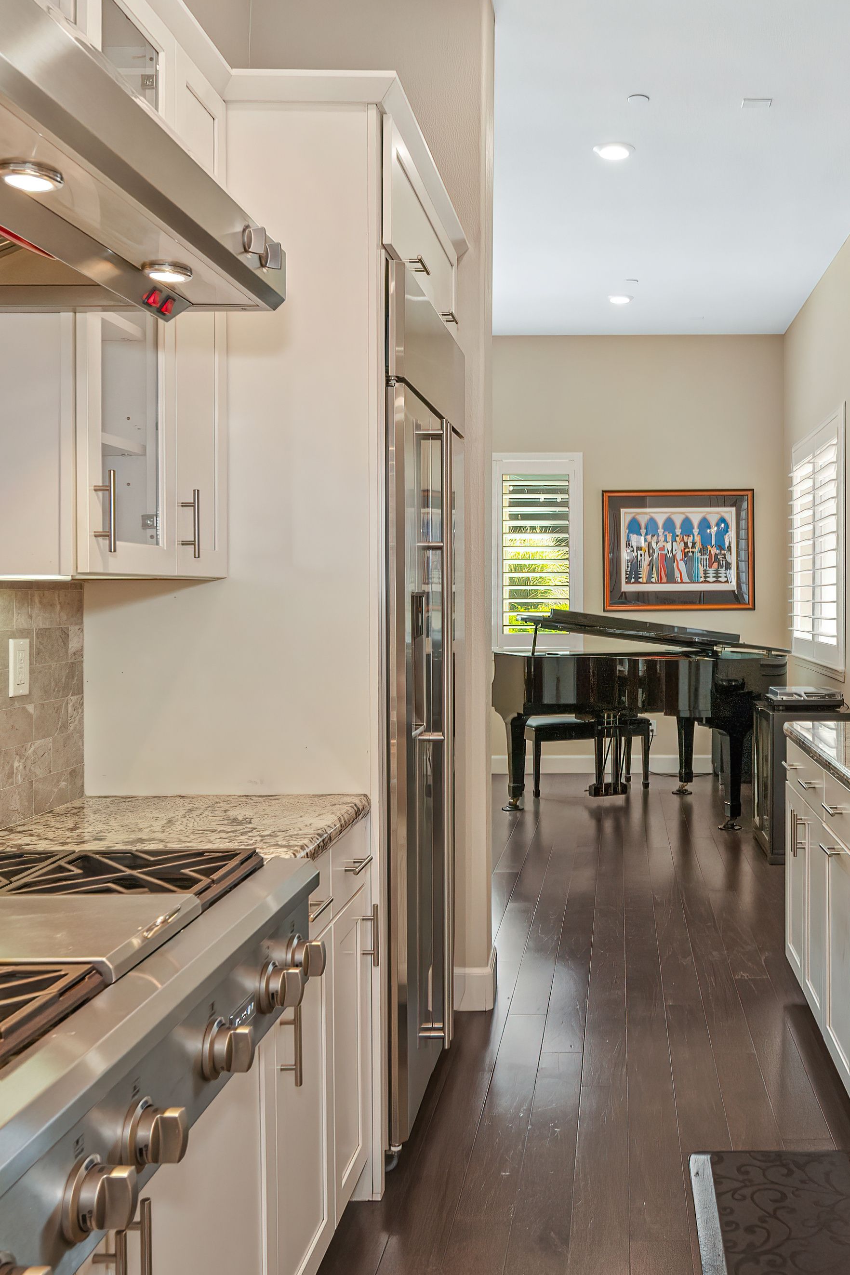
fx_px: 1133
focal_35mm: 32
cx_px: 632
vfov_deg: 58.7
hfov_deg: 40.0
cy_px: 628
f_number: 6.3
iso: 640
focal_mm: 14
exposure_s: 1/60
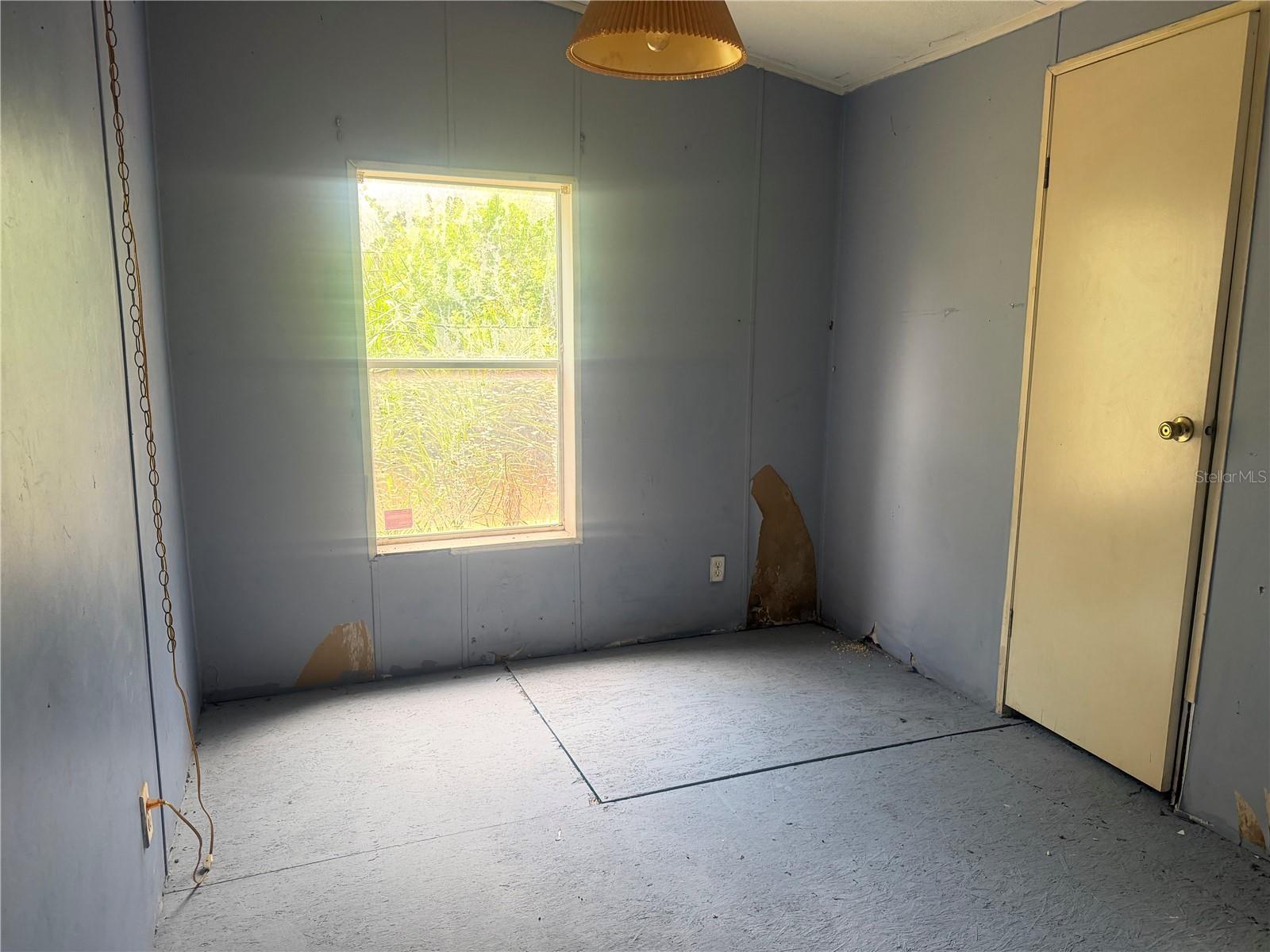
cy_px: 476
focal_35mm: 24
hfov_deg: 71.6
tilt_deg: -9.7
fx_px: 881
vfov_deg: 56.8
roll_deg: +0.9
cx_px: 635
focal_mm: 6.76
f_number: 1.78
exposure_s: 1/60
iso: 200
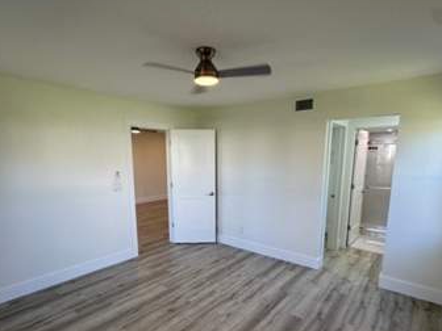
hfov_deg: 81.7
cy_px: 201
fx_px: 255
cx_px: 222
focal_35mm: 20
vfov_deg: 65.3
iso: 64
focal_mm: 2.22
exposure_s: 1/120
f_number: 2.2
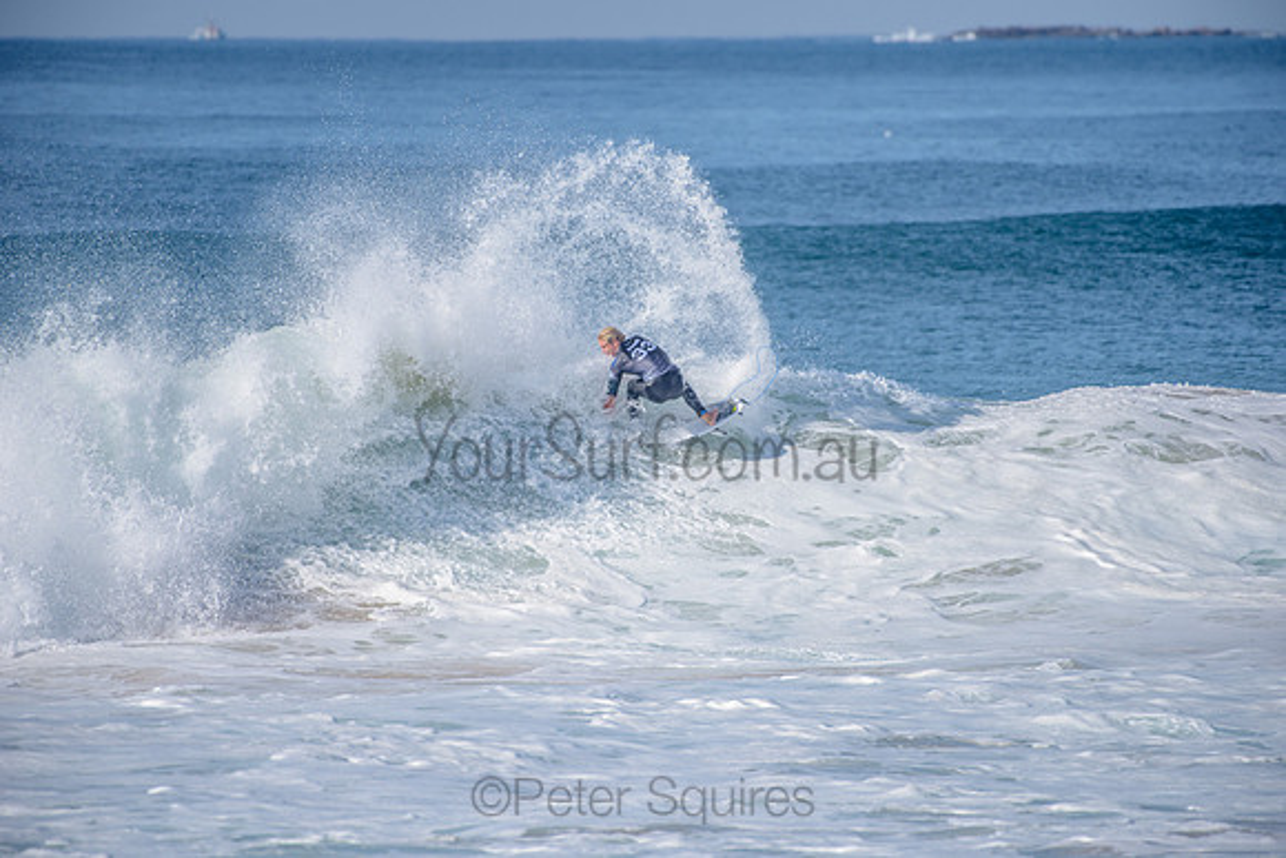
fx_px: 17864
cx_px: 643
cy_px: 429
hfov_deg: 4.1
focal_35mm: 500
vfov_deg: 2.8
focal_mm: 500
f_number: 5.6
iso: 180
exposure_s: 1/2500
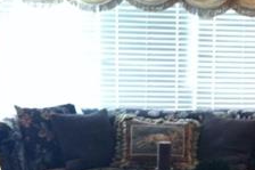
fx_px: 736
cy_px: 159
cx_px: 209
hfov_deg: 19.4
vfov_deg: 13.0
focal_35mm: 104
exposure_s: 1/15
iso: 250
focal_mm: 3.85
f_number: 2.8
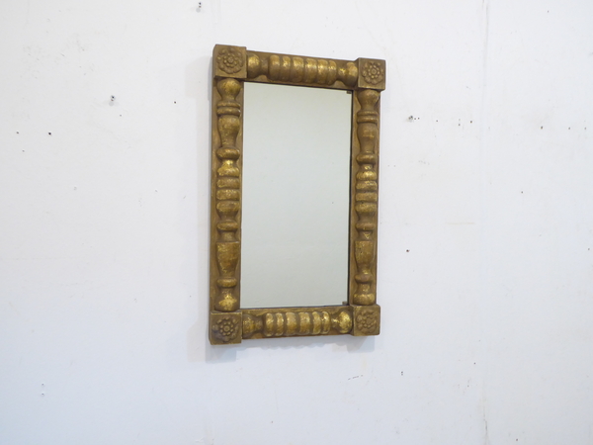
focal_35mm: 32
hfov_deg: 56.8
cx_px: 296
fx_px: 548
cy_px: 222
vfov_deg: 44.2
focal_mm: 5.4
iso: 400
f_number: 3.5
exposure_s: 1/20
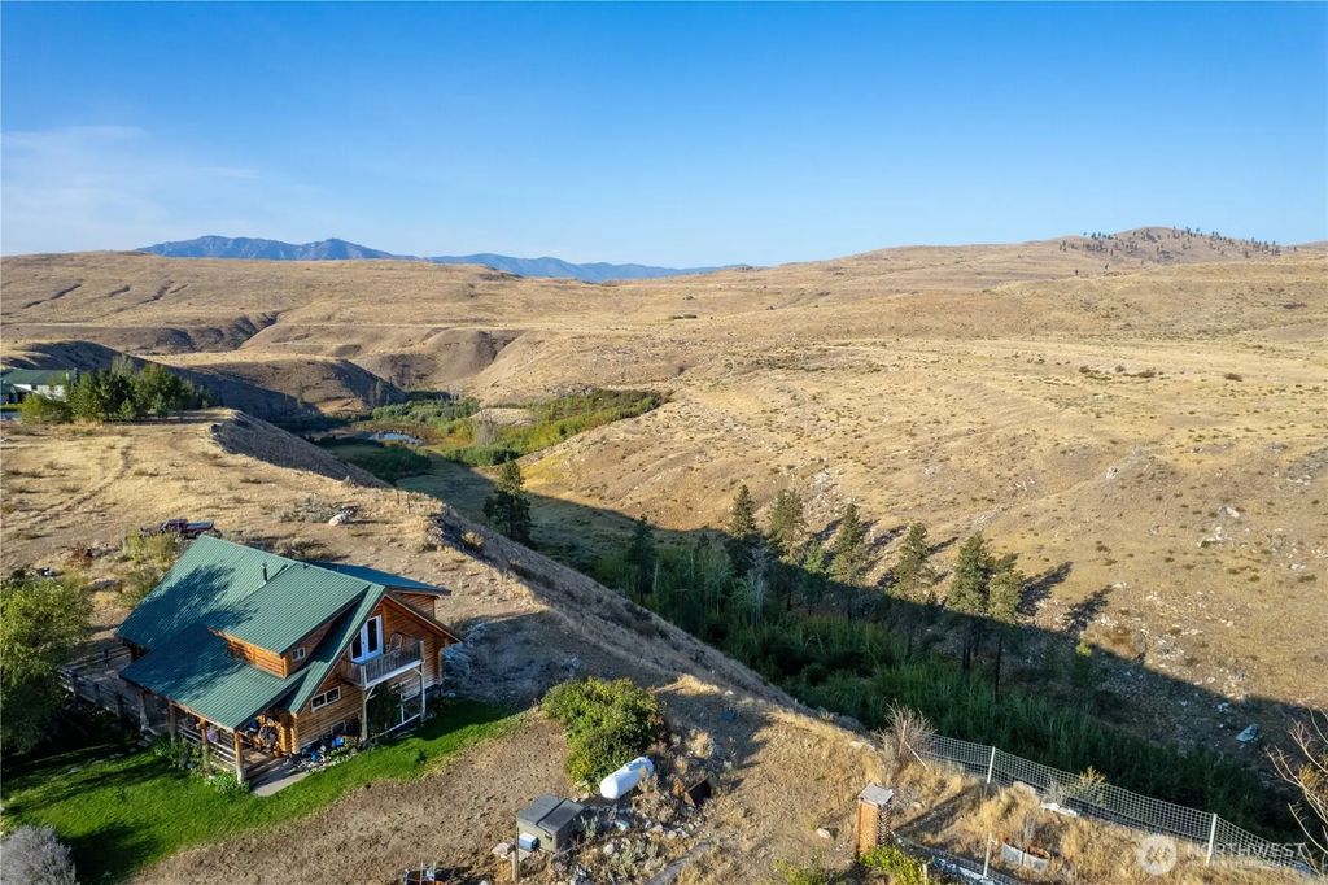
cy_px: 442
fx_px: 811
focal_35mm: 22
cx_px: 664
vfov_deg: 57.2
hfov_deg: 78.6
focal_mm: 8.38
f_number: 2.8
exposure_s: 1/1250
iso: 100
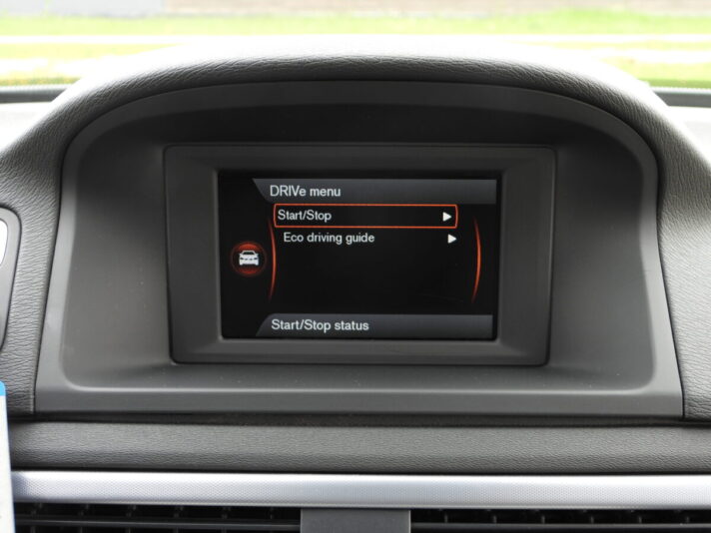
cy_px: 266
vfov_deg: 26.6
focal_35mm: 55
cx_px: 356
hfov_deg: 34.9
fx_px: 1130
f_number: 3.5
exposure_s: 1/40
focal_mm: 9.8
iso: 100
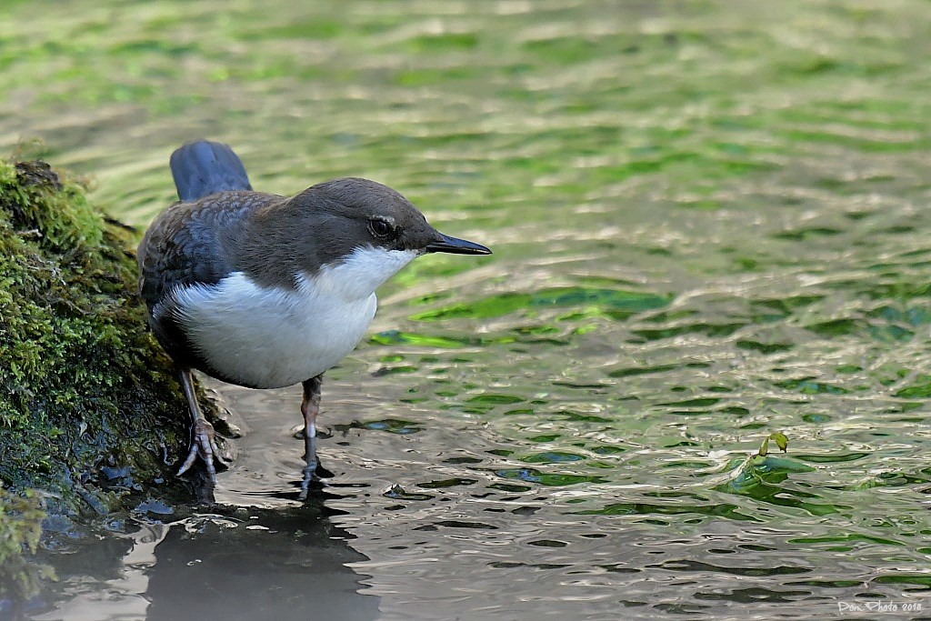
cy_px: 310
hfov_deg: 3.6
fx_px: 14742
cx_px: 466
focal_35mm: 570
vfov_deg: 2.4
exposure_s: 1/500
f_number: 5.6
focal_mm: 380
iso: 2000
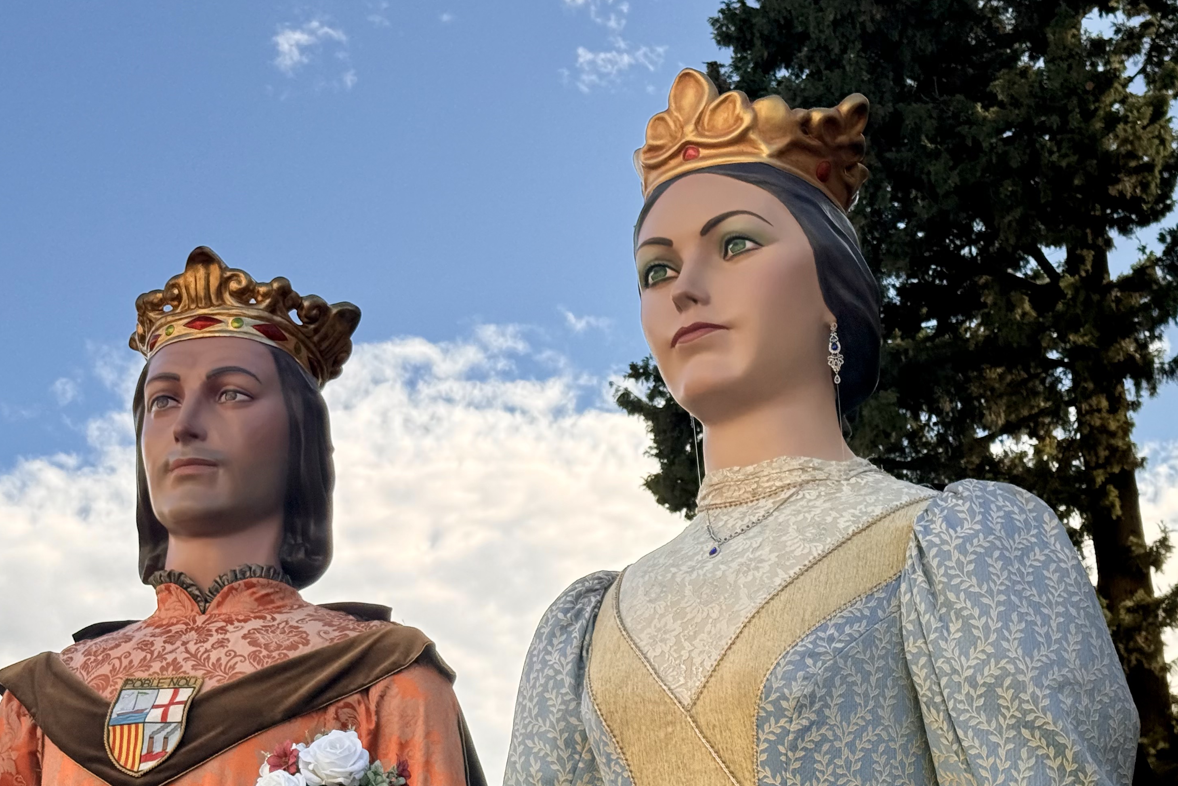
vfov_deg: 19.7
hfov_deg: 29.2
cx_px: 557
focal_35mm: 69
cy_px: 466
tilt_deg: +20.7
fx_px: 2258
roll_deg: +0.5
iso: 80
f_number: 1.78
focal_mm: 6.76
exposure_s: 1/4587
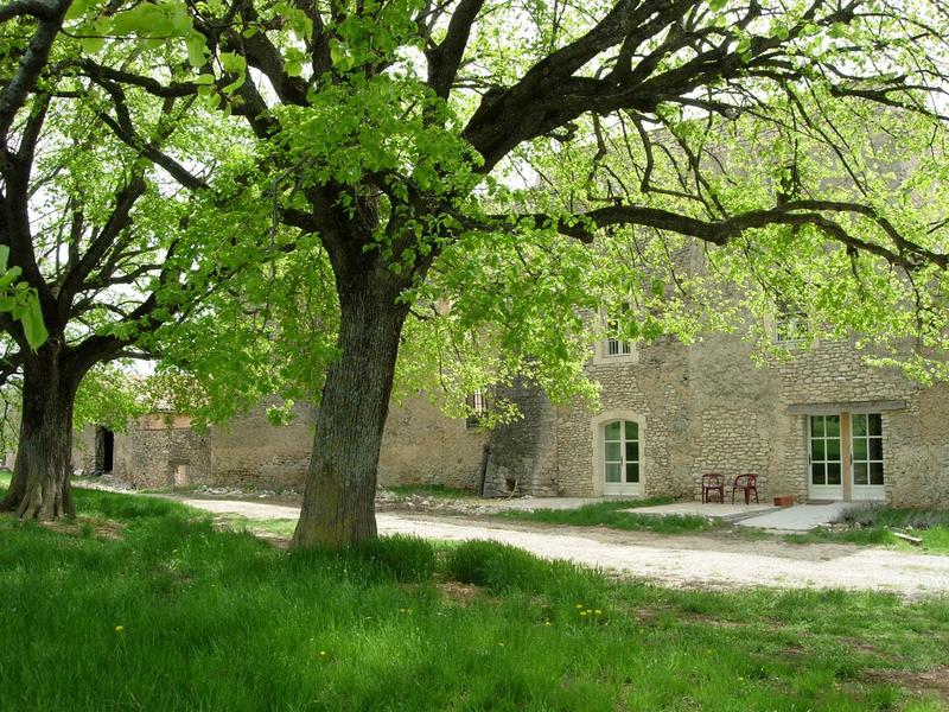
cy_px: 356
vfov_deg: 37.7
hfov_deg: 49.0
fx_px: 1042
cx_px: 474
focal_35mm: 38
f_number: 4.8
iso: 79
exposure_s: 1/249
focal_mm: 7.8
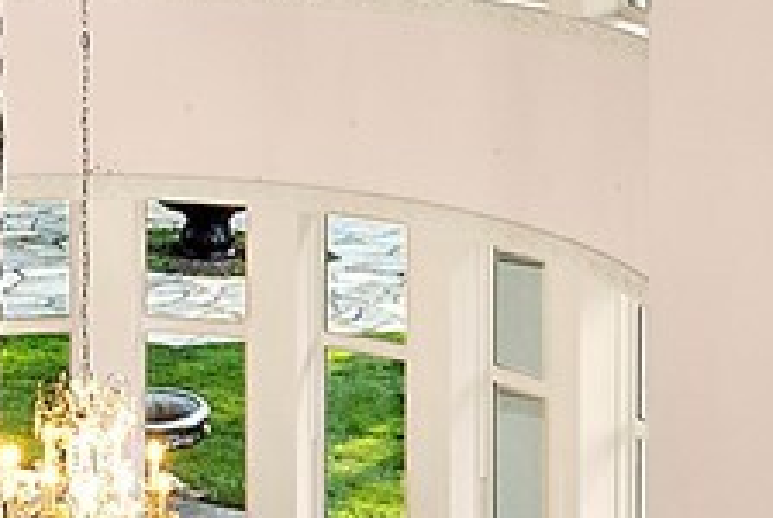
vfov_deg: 12.0
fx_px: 2279
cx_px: 93
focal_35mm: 106
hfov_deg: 19.0
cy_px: -387
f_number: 7.1
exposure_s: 1/2
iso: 200
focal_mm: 14
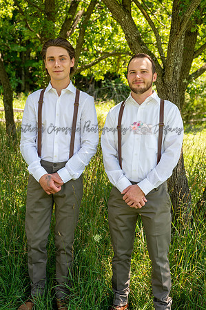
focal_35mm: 41
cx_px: 103
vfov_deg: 47.5
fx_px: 353
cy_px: 155
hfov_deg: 32.6
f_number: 4
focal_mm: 41
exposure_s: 1/250
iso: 250
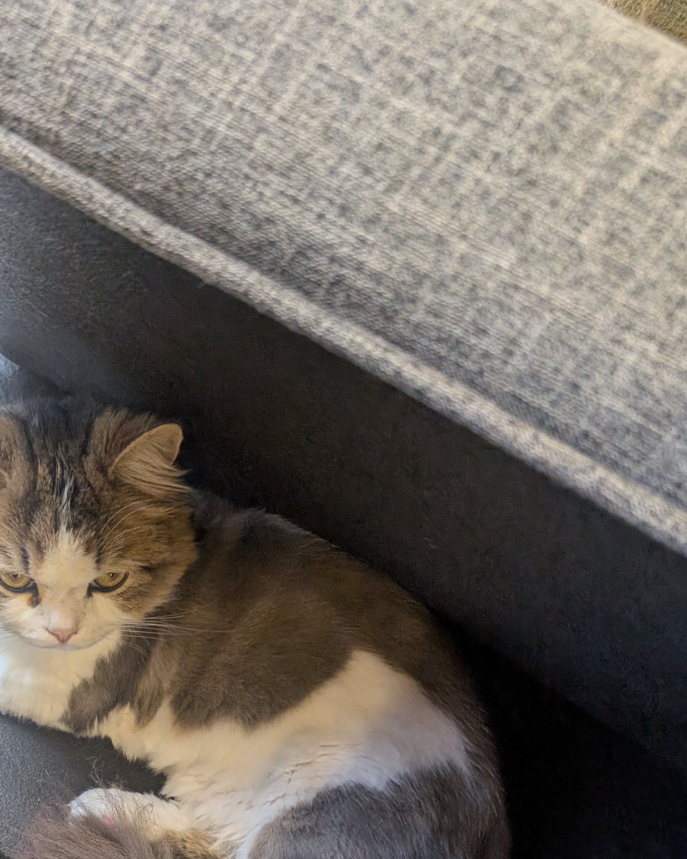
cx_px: 97
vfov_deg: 40.1
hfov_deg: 33.4
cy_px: 752
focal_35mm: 43
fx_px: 1093
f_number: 1.68
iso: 169
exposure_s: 1/132
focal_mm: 6.9
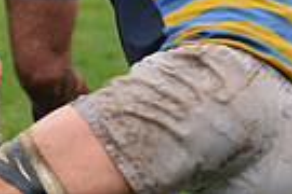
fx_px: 6083
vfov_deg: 1.8
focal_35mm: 750
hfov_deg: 2.7
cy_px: -221
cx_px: 266
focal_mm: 175
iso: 1000
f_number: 2.8
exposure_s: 1/640
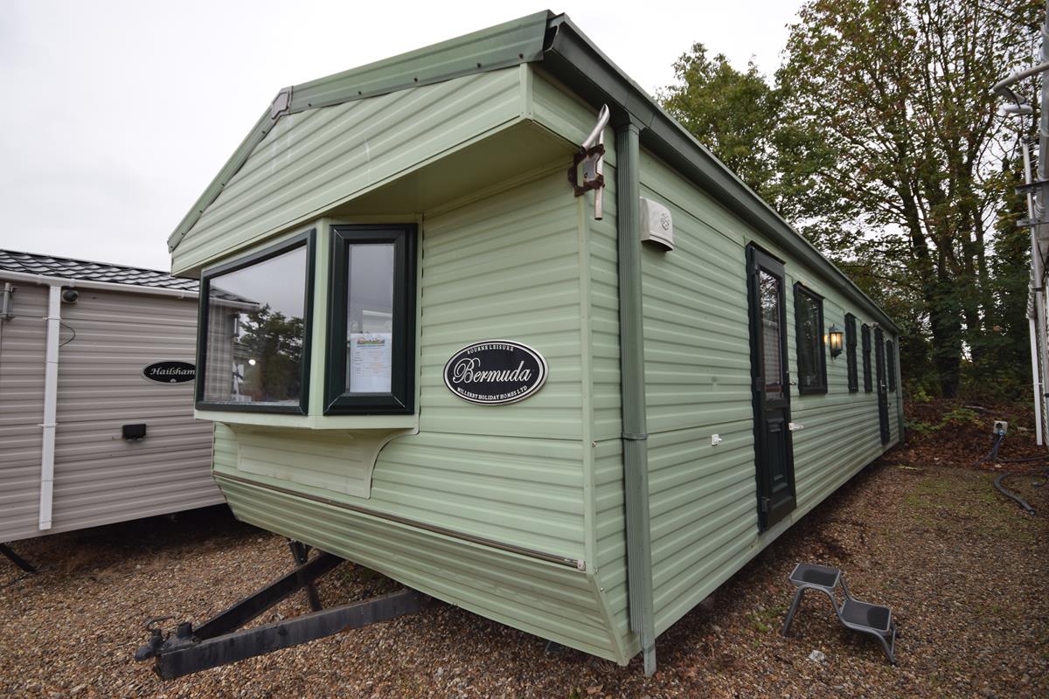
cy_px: 350
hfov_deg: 90.0
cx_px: 524
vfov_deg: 67.4
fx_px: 524
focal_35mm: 18
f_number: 7.1
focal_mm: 12
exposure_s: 1/200
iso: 200
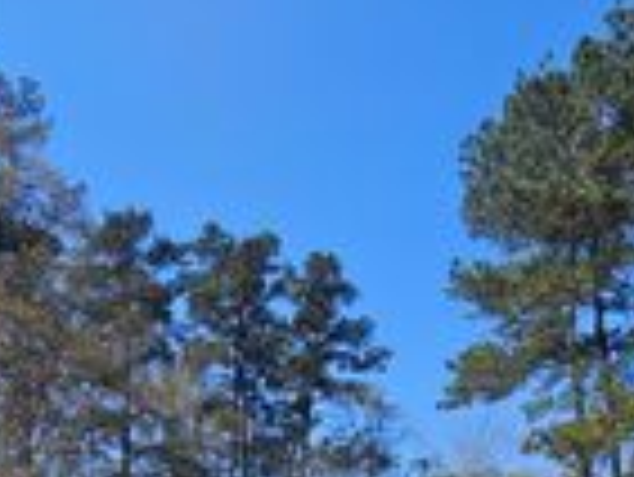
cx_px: 337
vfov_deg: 26.0
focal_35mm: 46
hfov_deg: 41.2
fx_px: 843
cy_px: 650
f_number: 2.2
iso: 50
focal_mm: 2.2
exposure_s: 1/2180
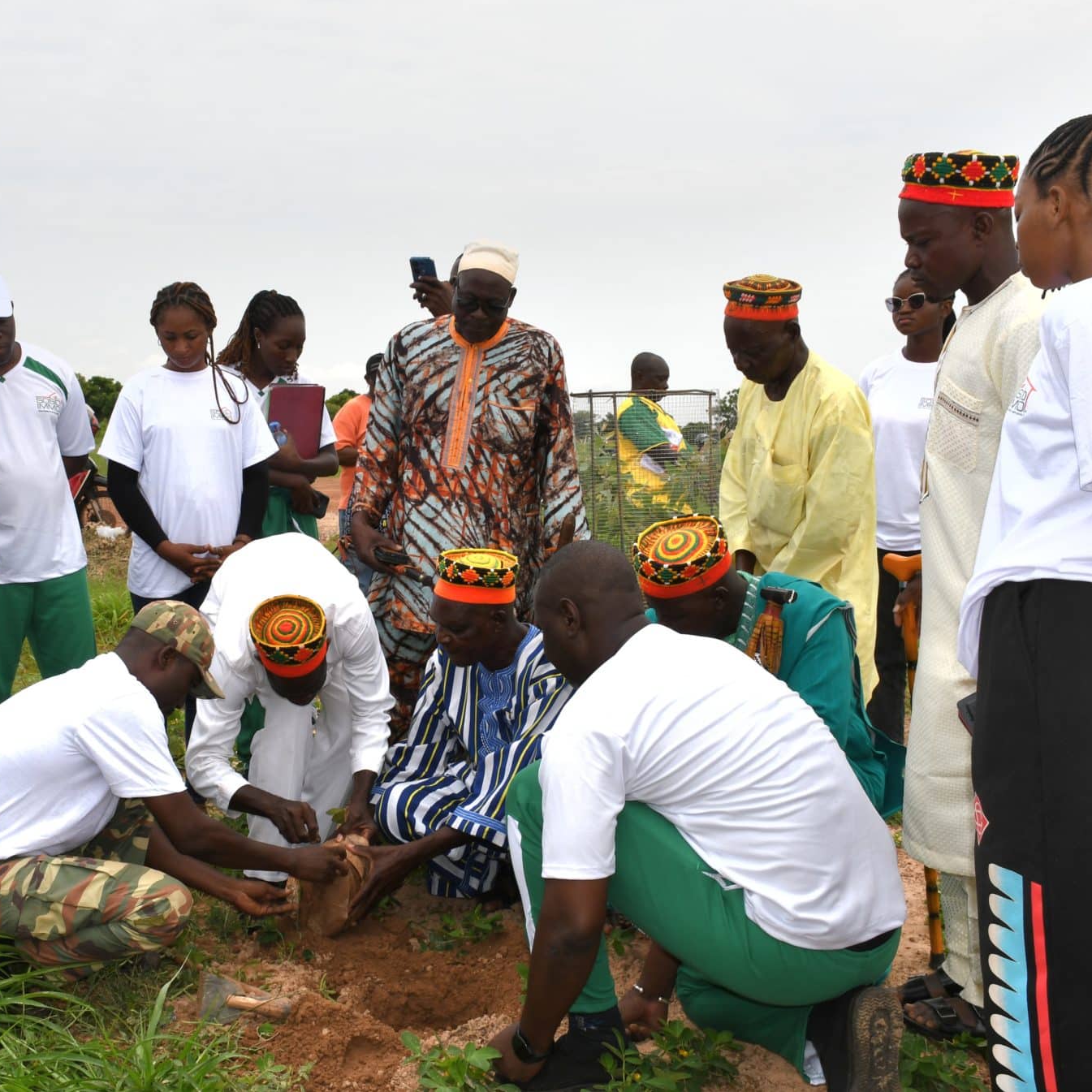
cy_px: 539
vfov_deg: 38.3
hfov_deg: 38.1
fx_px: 1570
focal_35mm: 44
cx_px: 404
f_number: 13
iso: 200
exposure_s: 1/250
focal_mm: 23
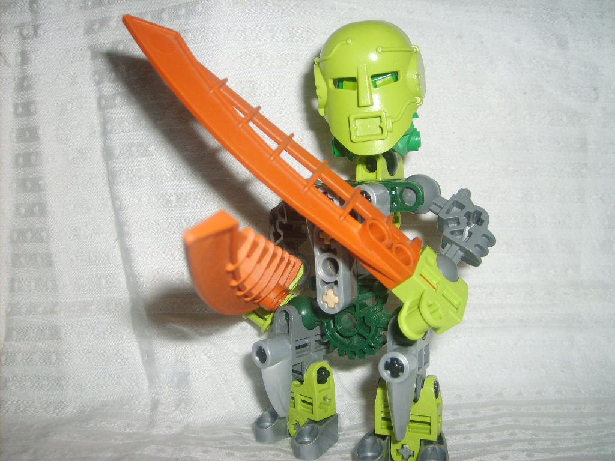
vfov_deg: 40.7
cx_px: 308
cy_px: 230
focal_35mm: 35
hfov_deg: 52.6
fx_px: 622
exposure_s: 1/45
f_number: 2.8
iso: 100
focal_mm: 5.8
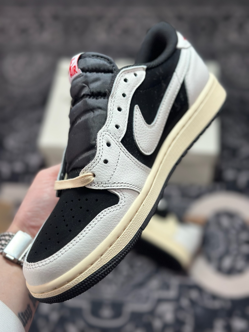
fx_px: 460
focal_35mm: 48
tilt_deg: -54.2
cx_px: 124
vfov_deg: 39.7
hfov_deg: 30.3
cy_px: 166
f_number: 1.78
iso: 80
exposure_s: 1/1095
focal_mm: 6.86
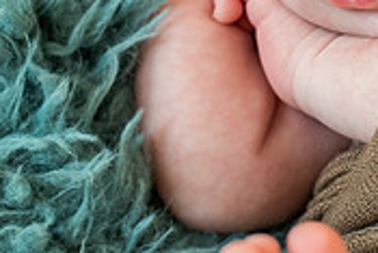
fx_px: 1744
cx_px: 268
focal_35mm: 166
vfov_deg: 8.1
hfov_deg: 12.3
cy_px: -111
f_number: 3.2
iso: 800
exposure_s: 1/200
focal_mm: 50
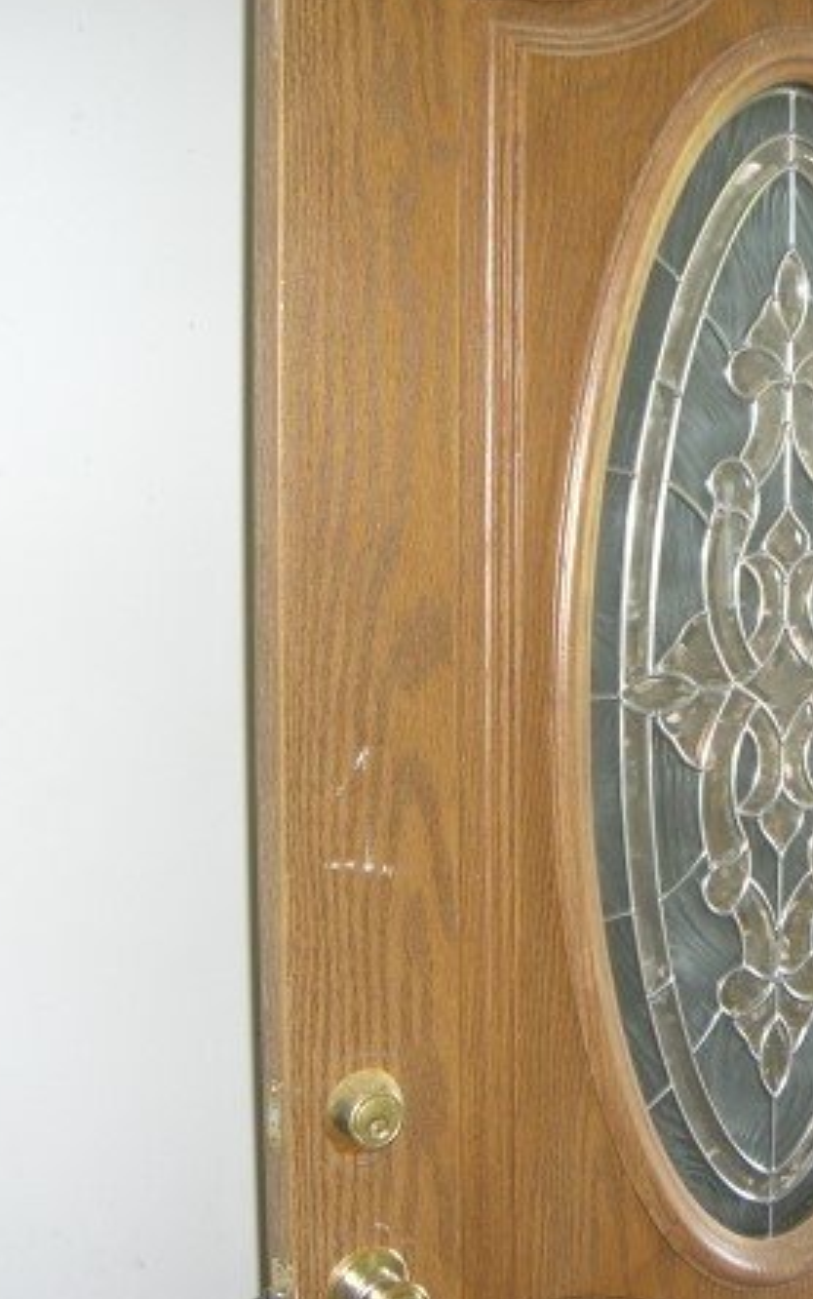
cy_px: 664
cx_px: 749
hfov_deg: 21.8
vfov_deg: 35.1
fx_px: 2054
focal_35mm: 58
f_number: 2.7
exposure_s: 1/60
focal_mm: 6.2
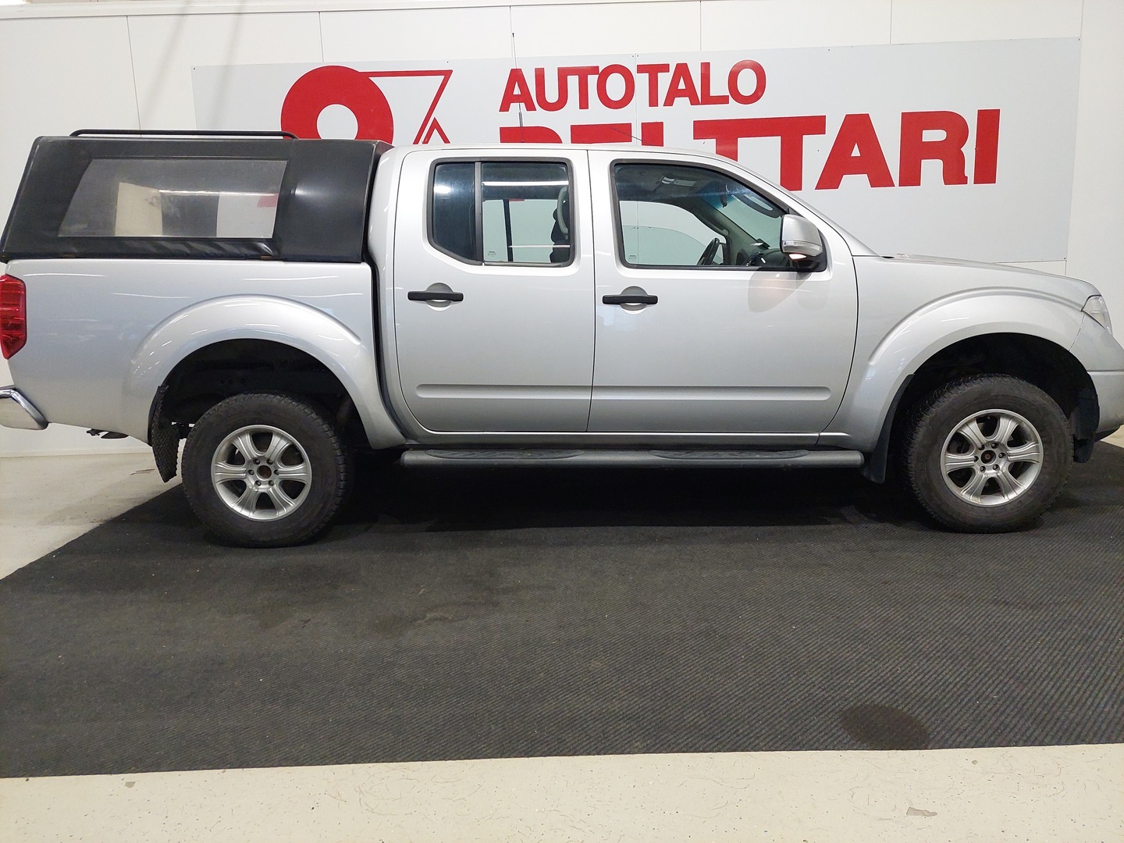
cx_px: 562
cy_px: 422
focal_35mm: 25
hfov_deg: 69.4
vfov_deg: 54.9
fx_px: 812
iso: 320
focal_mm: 5.23
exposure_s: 1/100
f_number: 1.8
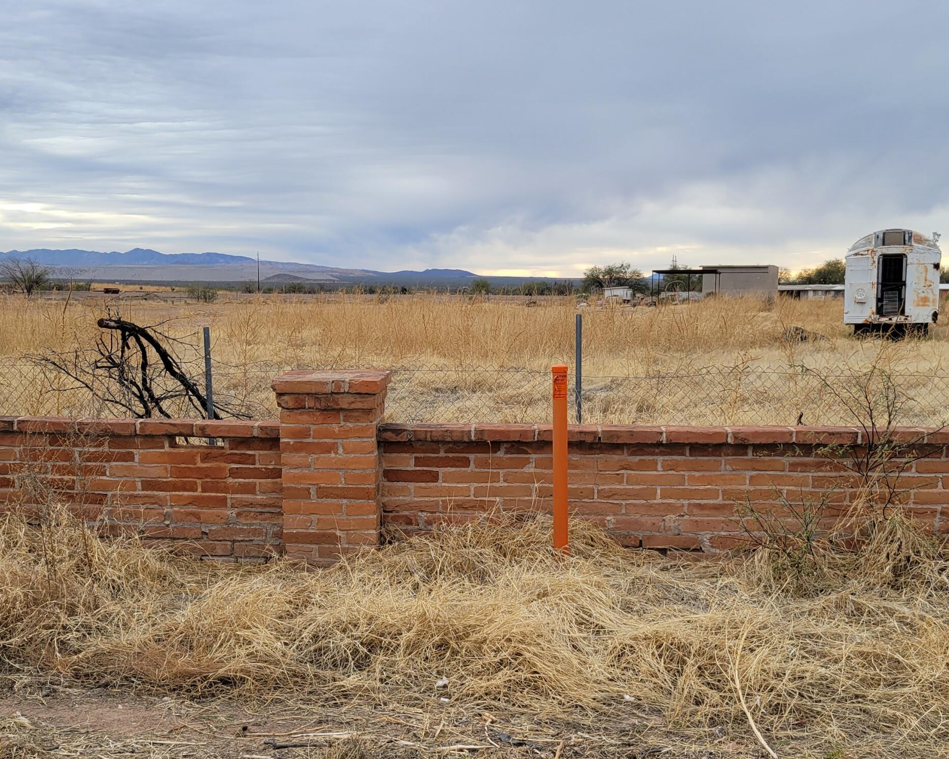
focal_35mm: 41
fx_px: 1152
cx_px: 479
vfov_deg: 36.4
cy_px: 458
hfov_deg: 44.8
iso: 40
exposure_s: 1/476
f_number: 1.8
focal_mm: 5.4
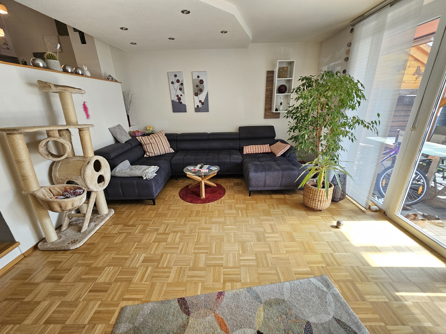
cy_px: 167
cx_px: 223
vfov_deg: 89.9
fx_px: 167
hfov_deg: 106.2
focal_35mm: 13
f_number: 2.2
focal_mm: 2.2
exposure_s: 1/71
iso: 160
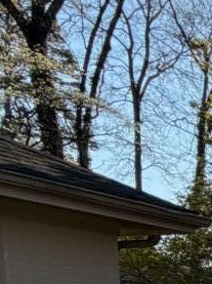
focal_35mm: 81
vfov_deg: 20.0
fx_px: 663
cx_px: 537
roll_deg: -1.4
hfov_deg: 12.9
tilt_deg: -8.1
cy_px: 452
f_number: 2.2
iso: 40
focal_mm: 2.22
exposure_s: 1/672
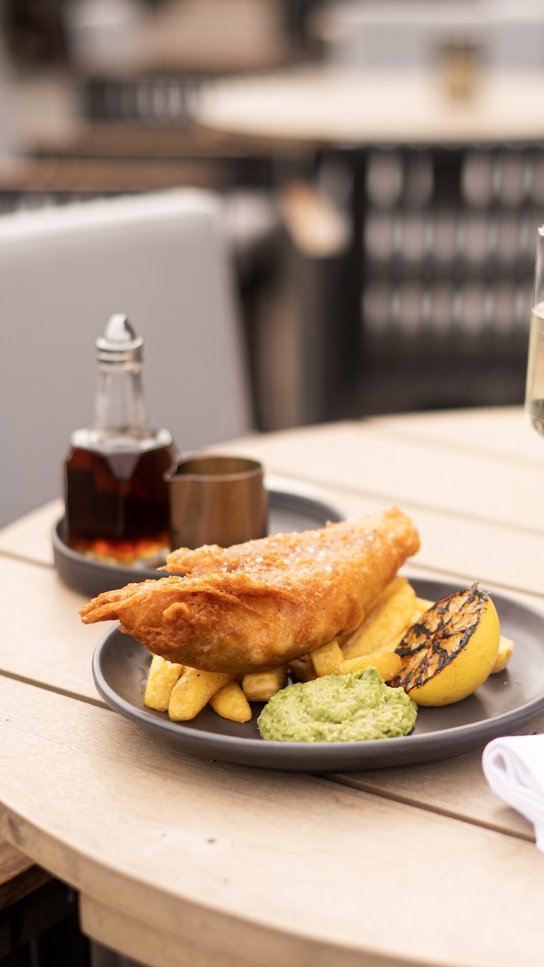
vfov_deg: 26.8
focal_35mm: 79
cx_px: 459
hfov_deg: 15.2
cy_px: 482
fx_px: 2026
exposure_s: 1/2500
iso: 100
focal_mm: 50
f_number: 2
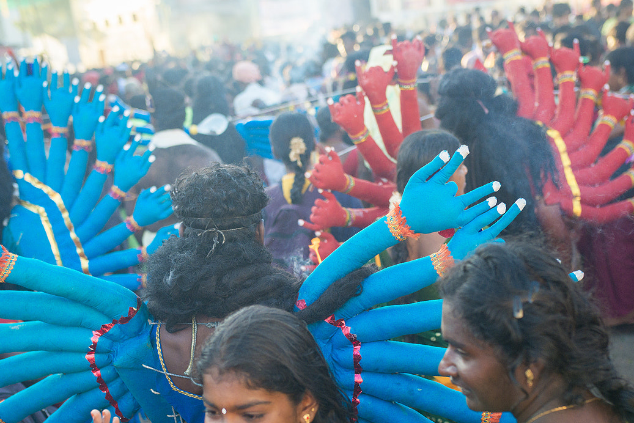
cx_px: 342
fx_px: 951
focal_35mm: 54
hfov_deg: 36.8
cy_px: 325
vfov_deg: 24.7
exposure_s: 1/640
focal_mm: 35
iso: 400
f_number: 3.2
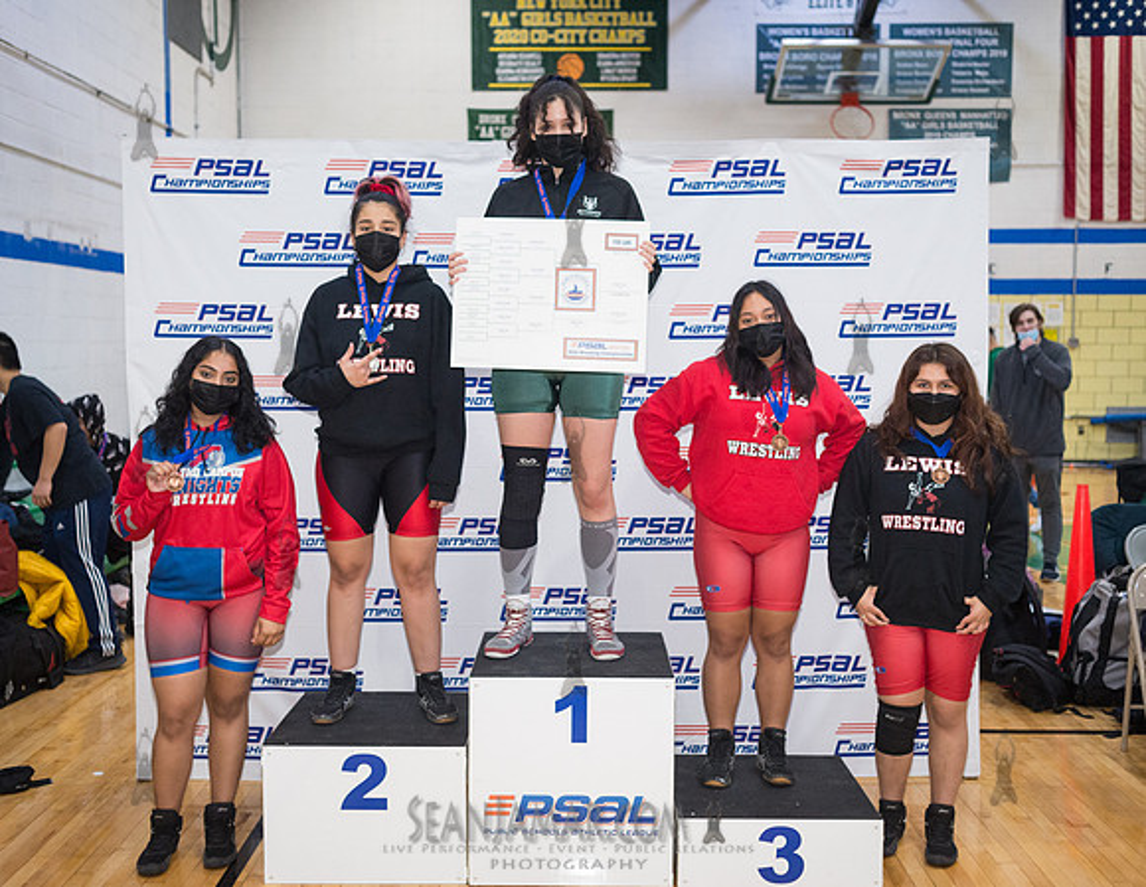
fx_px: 1300
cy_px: 444
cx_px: 576
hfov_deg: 47.6
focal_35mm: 39
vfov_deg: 37.7
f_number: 3.5
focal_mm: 35
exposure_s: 1/400
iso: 4000
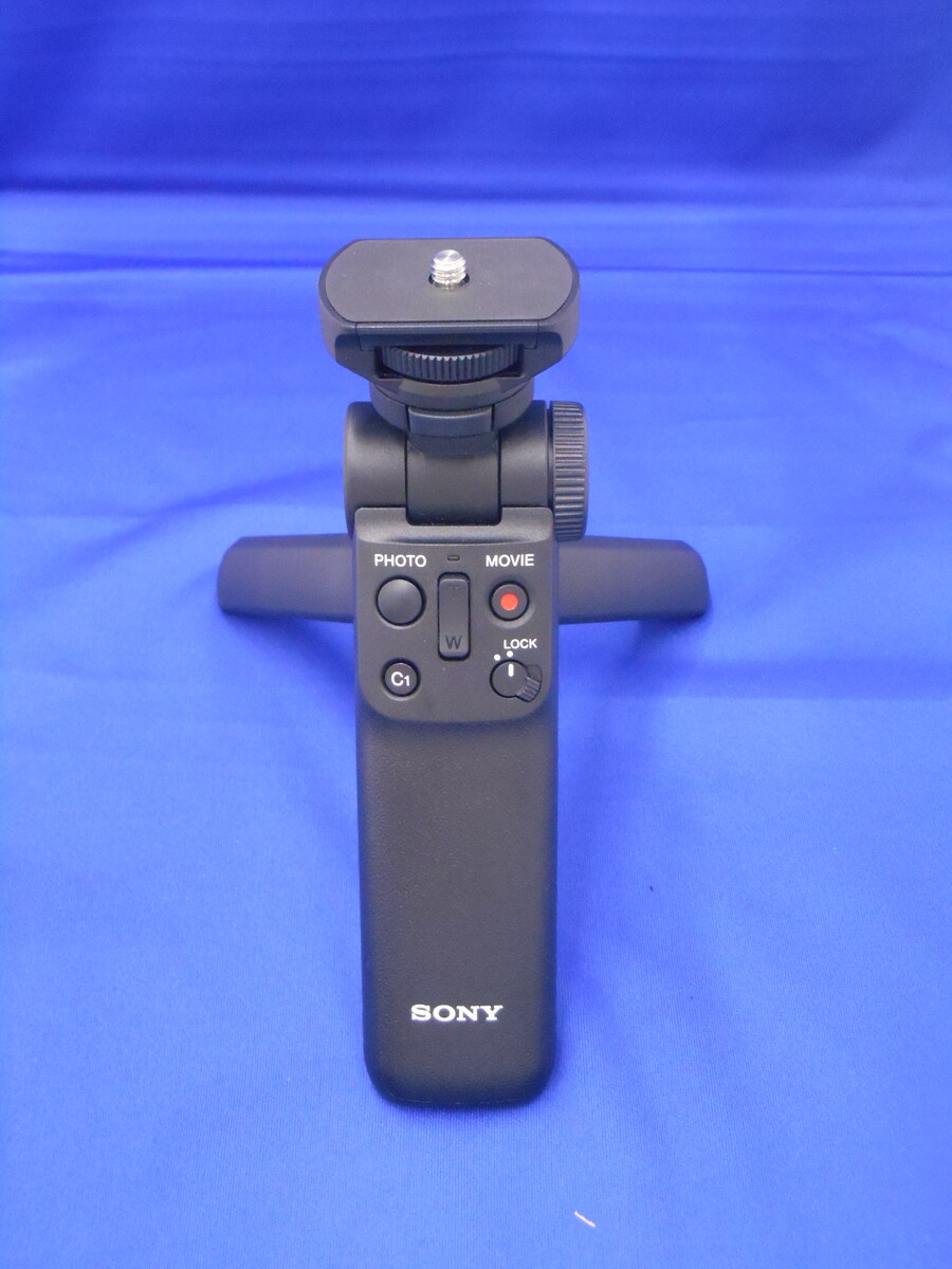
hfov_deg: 35.1
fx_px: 1503
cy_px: 634
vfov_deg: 45.8
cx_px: 476
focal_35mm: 41
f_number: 3.9
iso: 800
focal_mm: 7.2
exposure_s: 1/40
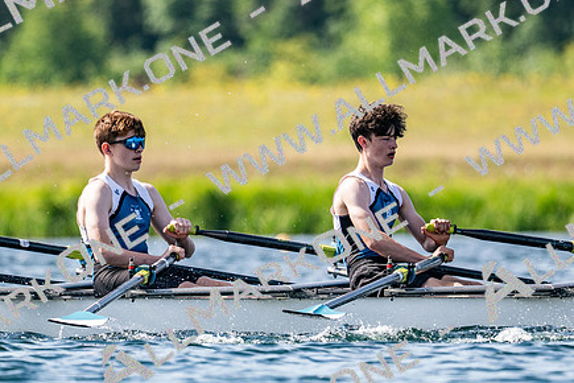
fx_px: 12755
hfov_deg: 2.6
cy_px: 198
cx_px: 368
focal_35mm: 800
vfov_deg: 1.7
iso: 280
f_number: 4.5
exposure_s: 1/2500
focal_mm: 400
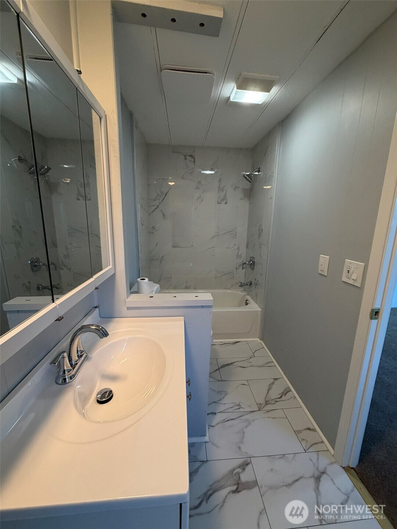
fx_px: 214
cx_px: 198
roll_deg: -1.2
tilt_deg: -11.6
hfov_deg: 85.7
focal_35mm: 14
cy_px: 264
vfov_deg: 102.1
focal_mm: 2.22
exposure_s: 1/120
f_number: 2.2
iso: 250
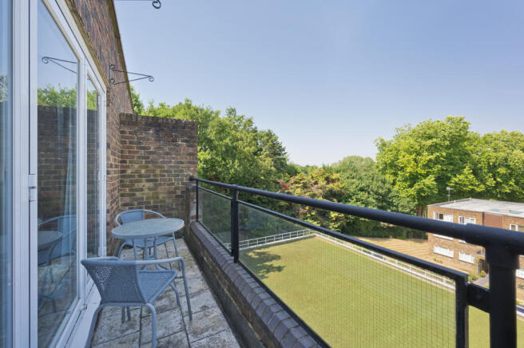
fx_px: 204
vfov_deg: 81.1
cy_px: 174
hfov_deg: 104.3
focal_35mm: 14
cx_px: 262
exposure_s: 1/200
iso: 400
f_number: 11
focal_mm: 14
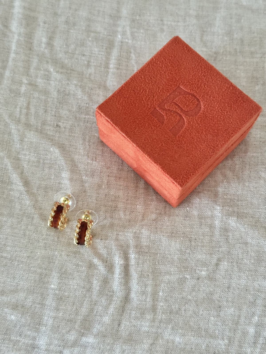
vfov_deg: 39.7
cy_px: 177
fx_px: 492
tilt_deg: -70.6
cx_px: 133
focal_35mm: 48
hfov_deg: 30.3
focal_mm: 6.76
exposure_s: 1/60
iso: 125
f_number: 1.78
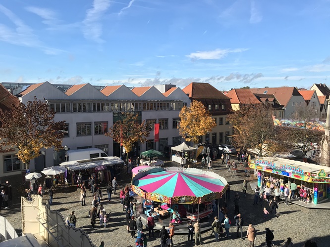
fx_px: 267
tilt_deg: -5.4
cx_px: 165
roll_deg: +0.0
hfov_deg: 63.4
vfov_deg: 49.8
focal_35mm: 28
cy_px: 124
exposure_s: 1/1597
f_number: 1.8
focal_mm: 3.99
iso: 20
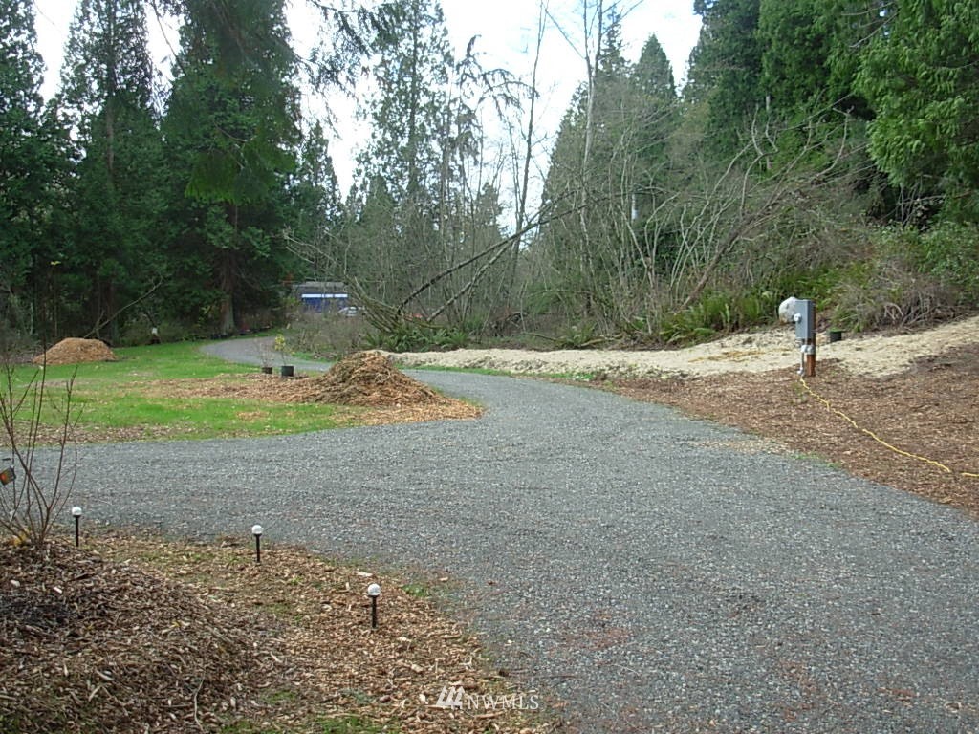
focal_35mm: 38
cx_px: 490
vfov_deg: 37.7
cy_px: 367
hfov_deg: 49.0
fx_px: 1075
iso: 50
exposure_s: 1/144
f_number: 2.9
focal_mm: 6.3
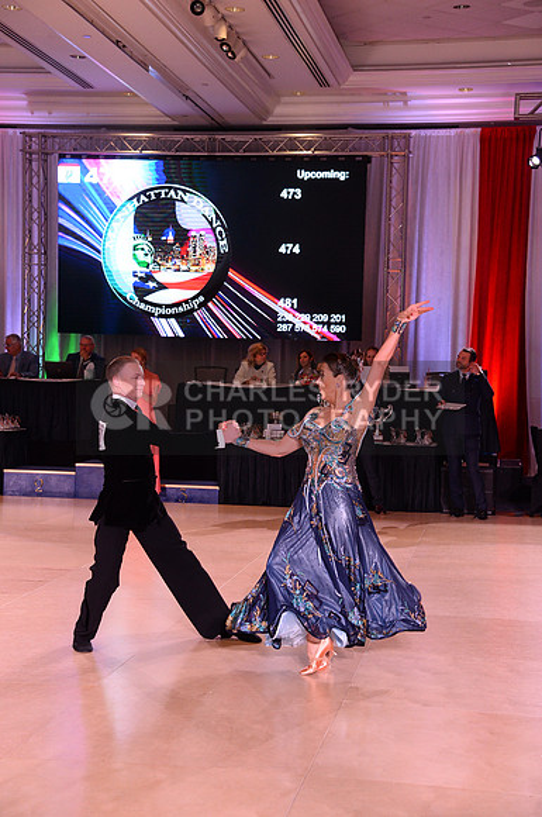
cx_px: 271
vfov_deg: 32.4
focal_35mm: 62
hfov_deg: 21.8
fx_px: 1404
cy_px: 408
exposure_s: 1/250
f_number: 6.3
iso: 2500
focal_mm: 62
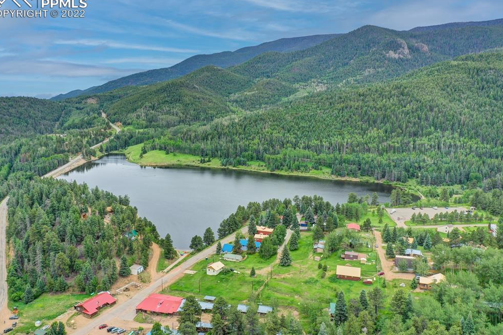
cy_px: 163
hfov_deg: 63.7
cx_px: 246
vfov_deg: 44.9
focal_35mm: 29
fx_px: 405
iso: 100
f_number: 4
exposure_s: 1/640
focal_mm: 10.3
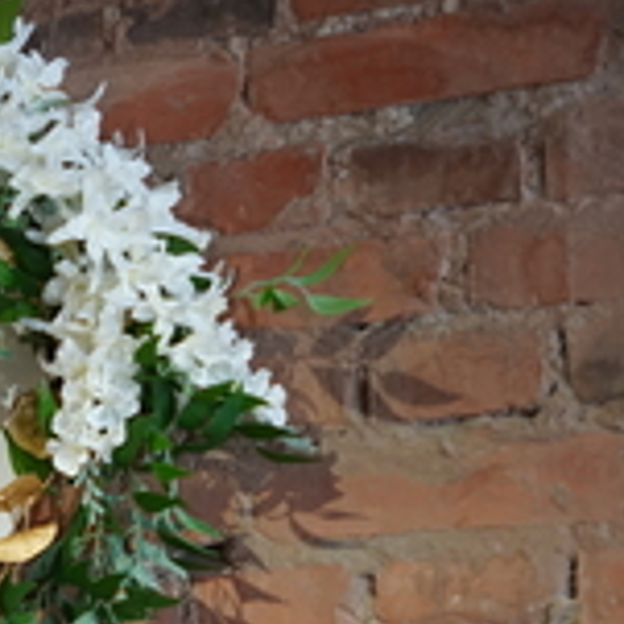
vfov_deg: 11.1
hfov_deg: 10.9
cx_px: -174
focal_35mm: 157
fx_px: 3195
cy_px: 512
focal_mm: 41.1
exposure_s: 1/200
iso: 1000
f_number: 2.8
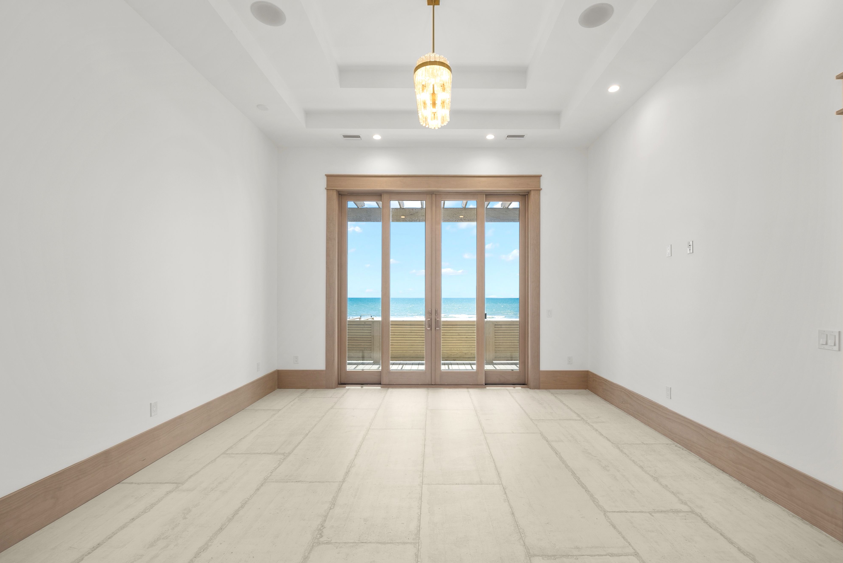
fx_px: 351
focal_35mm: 15
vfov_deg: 77.4
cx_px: 440
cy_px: 292
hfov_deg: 100.3
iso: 250
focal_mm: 14
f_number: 7.1
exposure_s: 1/6
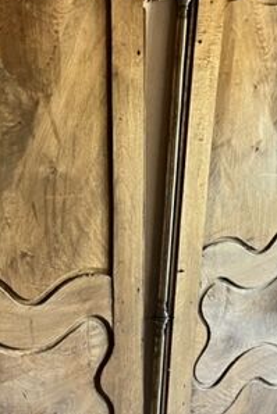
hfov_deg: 22.7
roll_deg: -2.4
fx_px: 669
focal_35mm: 58
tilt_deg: -19.8
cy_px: 313
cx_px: 19
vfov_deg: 33.7
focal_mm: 5.1
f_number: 1.6
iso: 250
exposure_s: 1/60
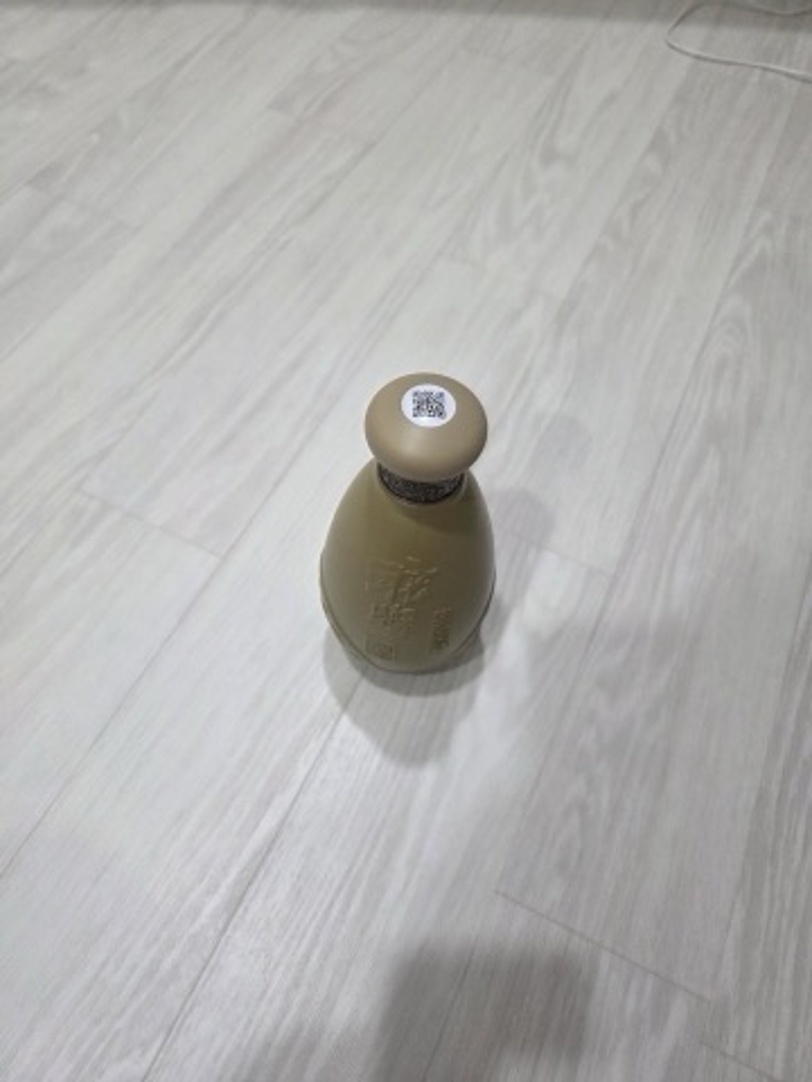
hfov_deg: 58.9
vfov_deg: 73.9
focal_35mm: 23
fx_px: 719
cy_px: 541
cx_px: 406
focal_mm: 6.3
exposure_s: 1/120
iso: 320
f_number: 1.7
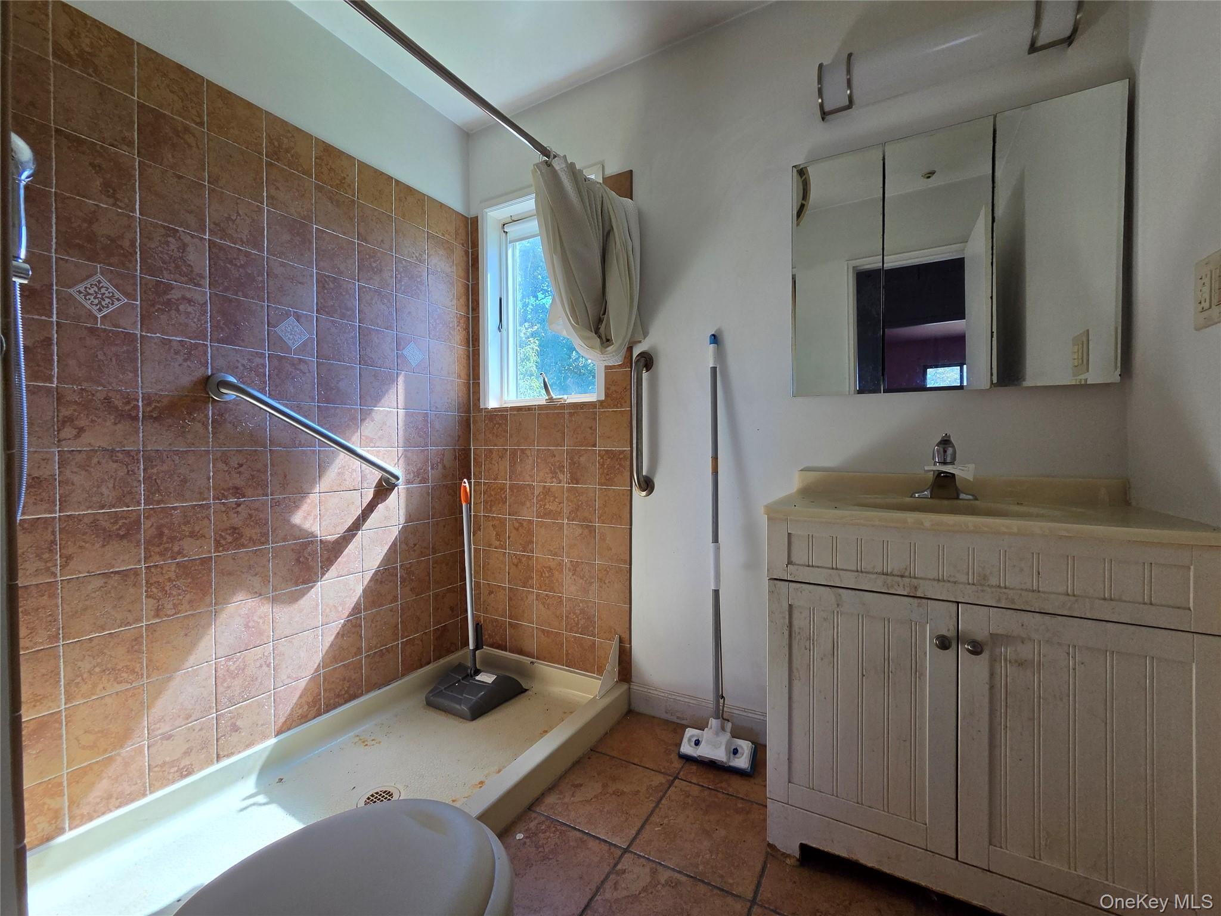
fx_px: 459
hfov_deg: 106.2
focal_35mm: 13
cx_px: 610
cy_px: 458
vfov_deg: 89.9
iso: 100
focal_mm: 2.2
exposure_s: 1/243
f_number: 2.2
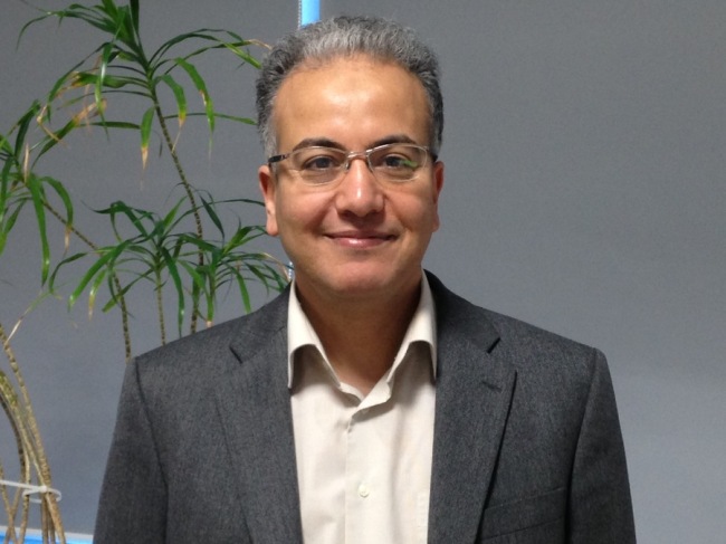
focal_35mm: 33
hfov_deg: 55.4
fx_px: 692
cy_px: 272
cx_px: 363
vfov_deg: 42.9
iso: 100
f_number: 2.4
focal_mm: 4.13
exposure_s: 1/20
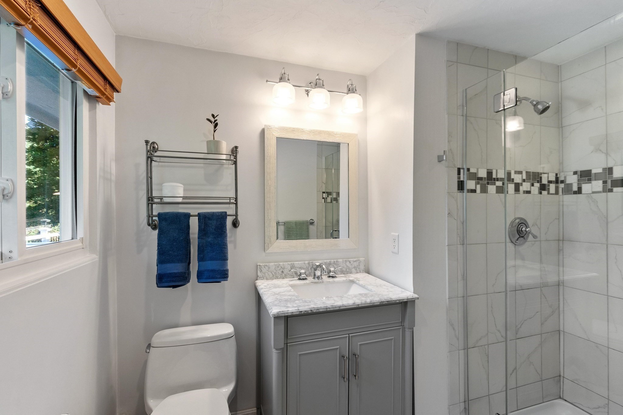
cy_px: 208
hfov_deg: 100.4
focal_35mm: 15
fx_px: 260
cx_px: 312
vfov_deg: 77.3
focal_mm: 10
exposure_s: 1/6
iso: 400
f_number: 7.1
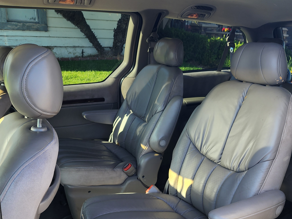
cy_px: 125
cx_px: 181
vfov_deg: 40.6
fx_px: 295
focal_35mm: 35
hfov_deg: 52.1
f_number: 1.8
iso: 40
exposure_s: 1/180
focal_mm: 6.4
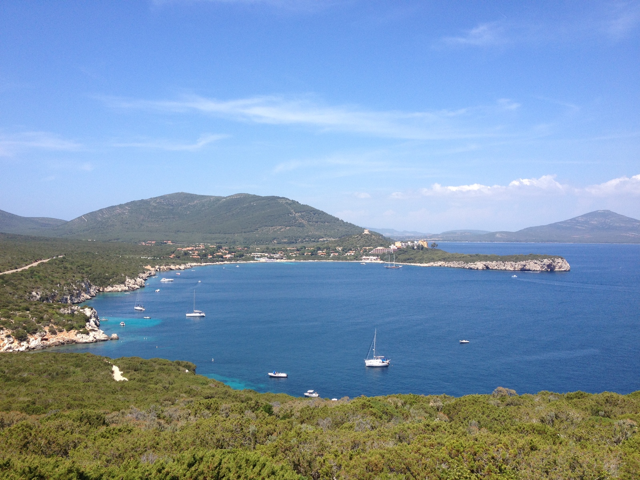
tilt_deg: -3.3
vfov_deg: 40.7
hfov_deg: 52.6
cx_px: 320
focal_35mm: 35
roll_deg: +0.4
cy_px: 240
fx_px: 647
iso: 50
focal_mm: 4.28
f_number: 2.4
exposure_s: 1/1493
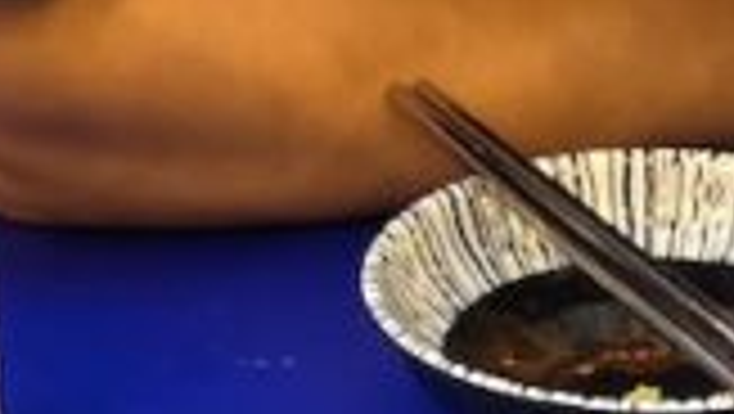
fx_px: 1734
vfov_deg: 10.6
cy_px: 1143
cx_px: 594
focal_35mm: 89
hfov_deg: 23.5
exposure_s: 1/120
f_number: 1.9
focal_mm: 2.2
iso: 250
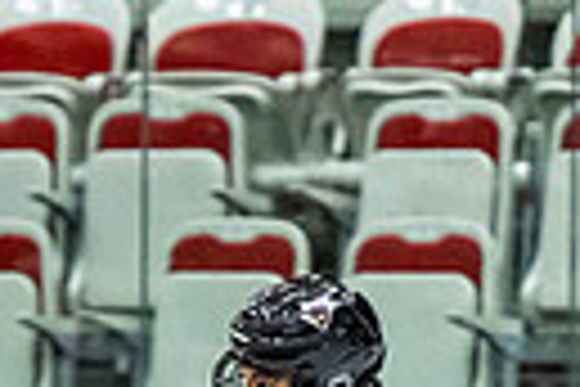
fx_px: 14982
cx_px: 357
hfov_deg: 2.2
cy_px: 1051
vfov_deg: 1.5
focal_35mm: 930
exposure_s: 1/640
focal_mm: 135
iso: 3200
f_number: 2.8
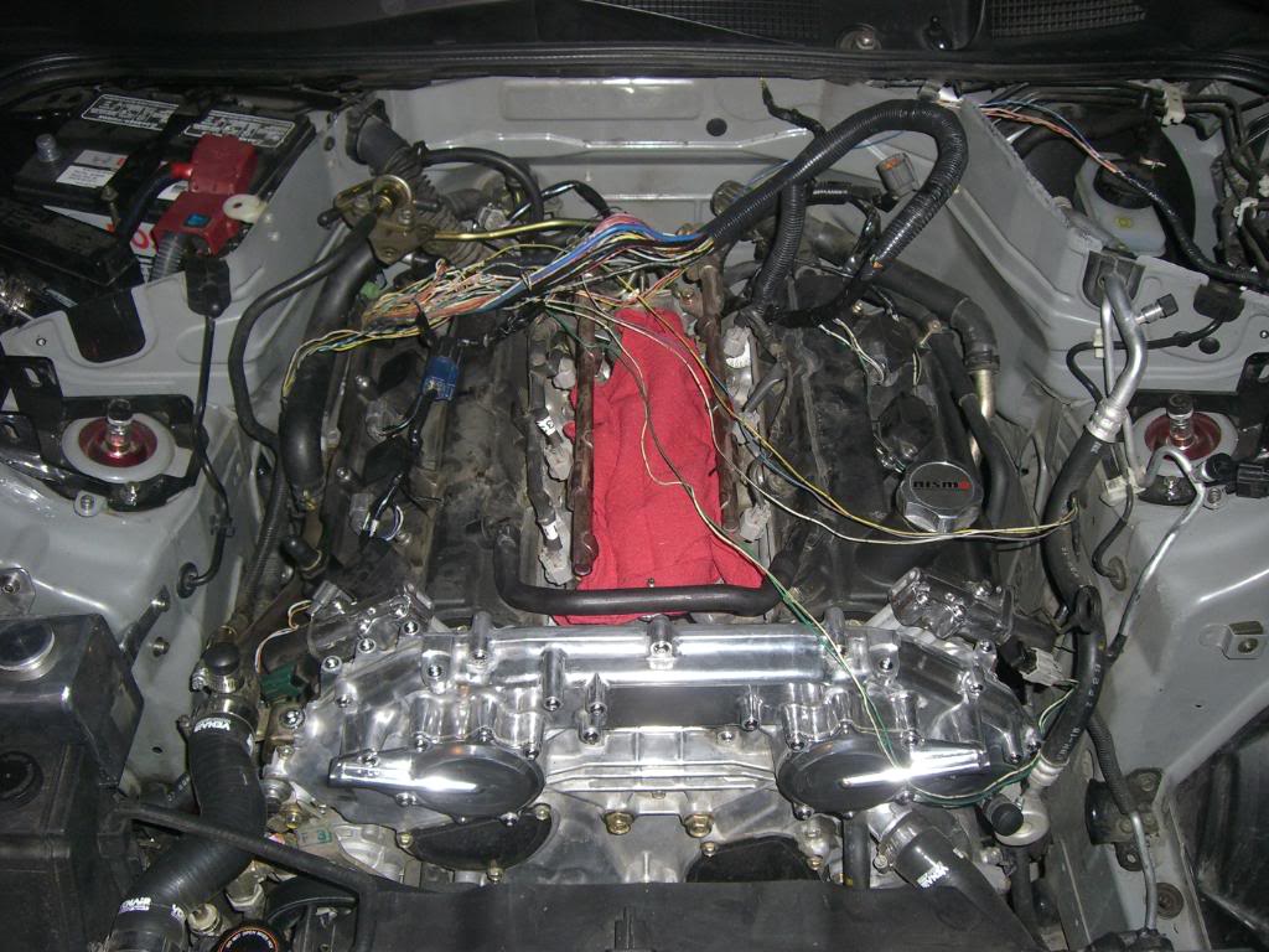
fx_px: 1393
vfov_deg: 37.7
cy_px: 476
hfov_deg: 49.0
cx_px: 634
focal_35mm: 38
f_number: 2.7
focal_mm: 6.2
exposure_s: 1/60
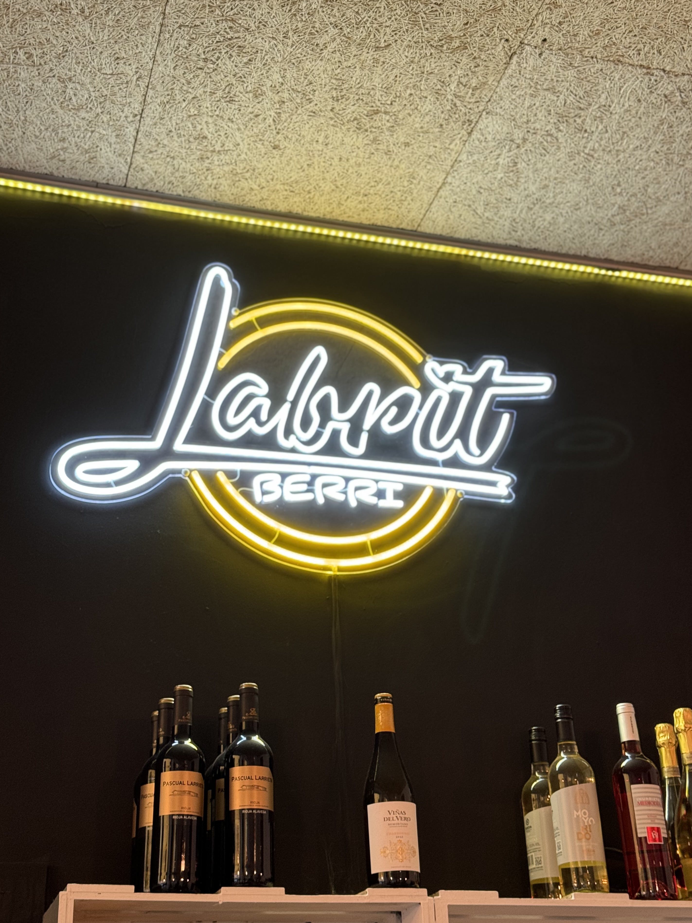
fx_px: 1359
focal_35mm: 51
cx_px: 348
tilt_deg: +26.9
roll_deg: +2.6
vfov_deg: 37.5
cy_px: 456
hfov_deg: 28.6
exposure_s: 1/50
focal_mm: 6.76
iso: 50
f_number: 1.78
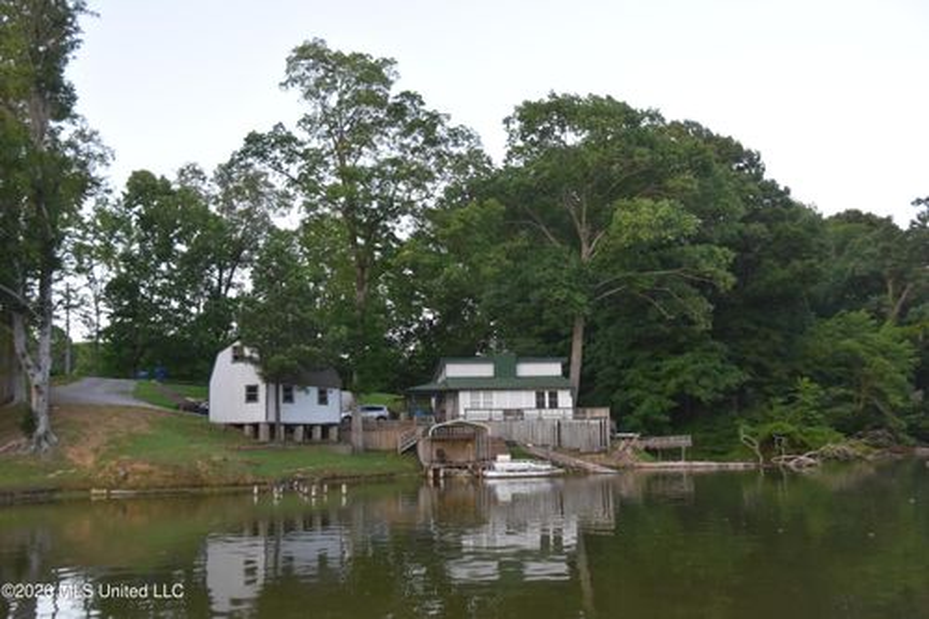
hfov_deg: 61.9
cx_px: 464
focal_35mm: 30
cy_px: 310
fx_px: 774
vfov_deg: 43.6
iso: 800
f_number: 3.8
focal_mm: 20
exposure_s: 1/200
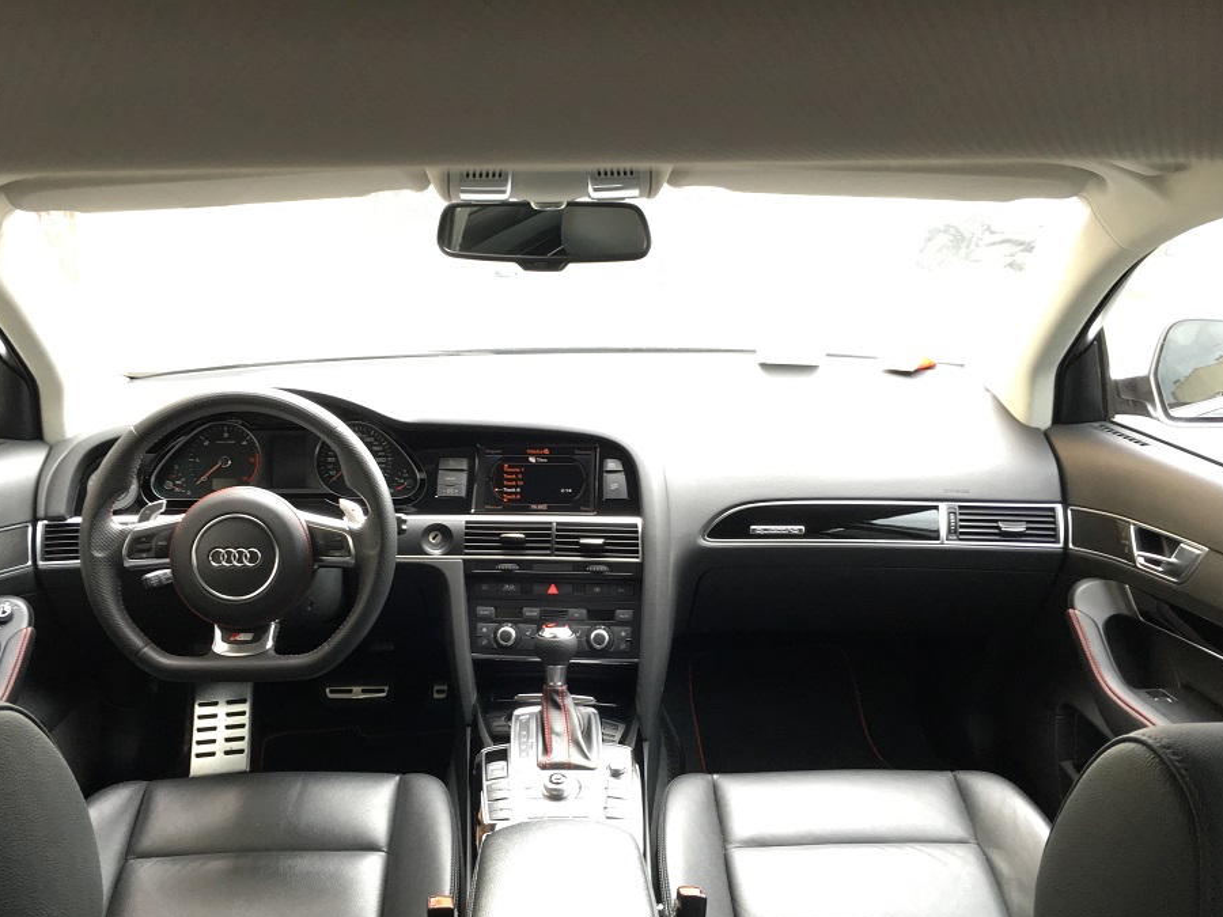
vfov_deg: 42.9
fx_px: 1166
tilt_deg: -17.1
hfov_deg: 55.3
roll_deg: -3.2
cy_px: 519
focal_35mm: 33
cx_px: 559
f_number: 2.2
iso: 80
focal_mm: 4.15
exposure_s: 1/33
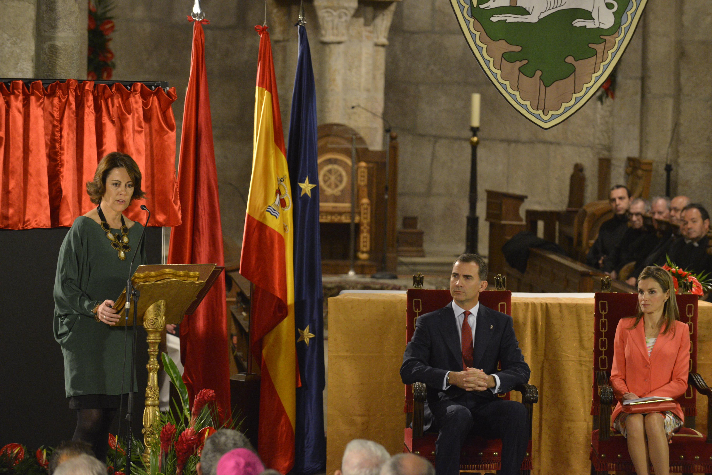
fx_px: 3363
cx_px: 356
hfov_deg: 12.1
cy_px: 238
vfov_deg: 8.1
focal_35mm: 170
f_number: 5.6
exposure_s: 1/100
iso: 2500
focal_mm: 170
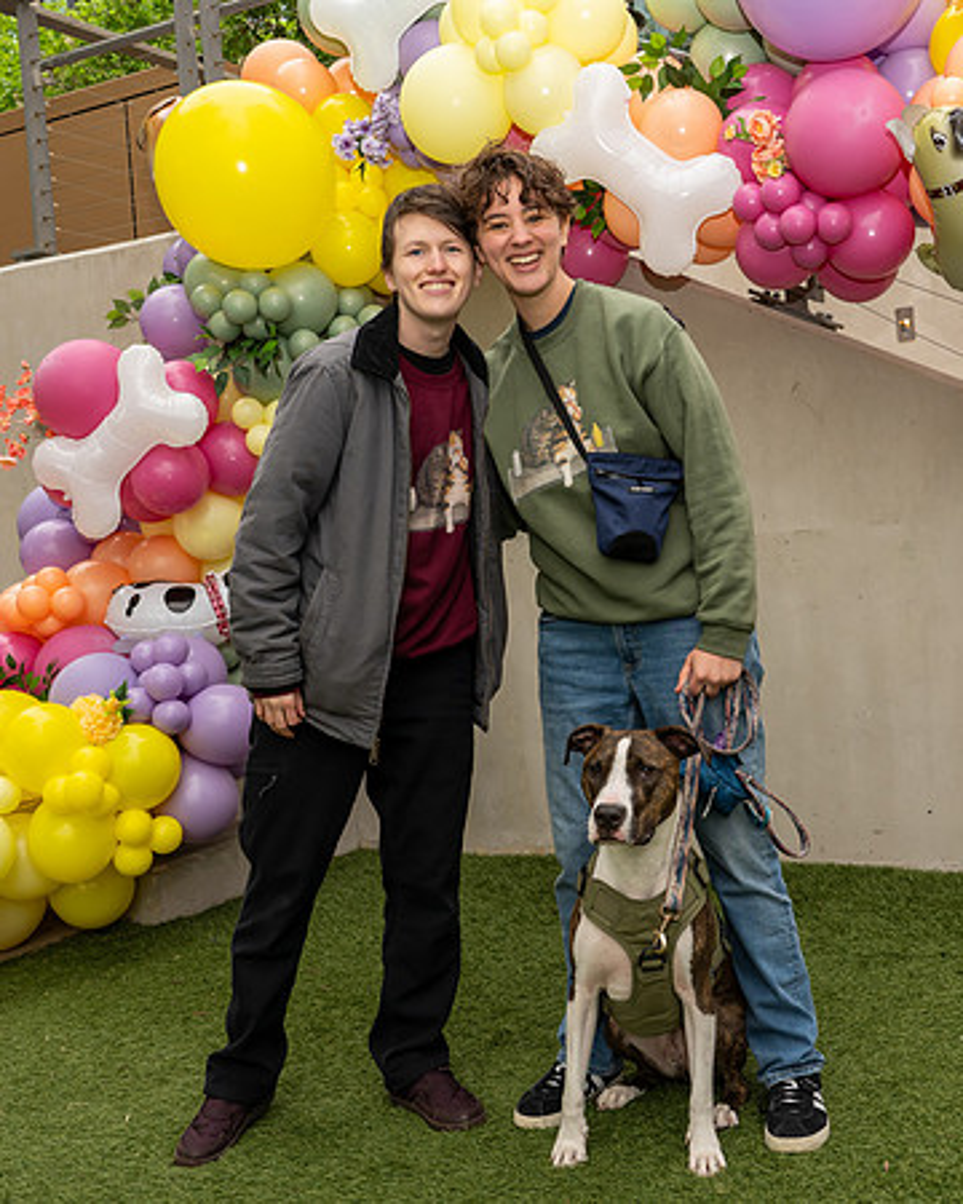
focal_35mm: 41
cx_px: 584
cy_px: 561
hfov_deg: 36.4
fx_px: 1456
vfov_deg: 44.9
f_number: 7.1
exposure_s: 1/250
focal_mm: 26.5
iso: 450
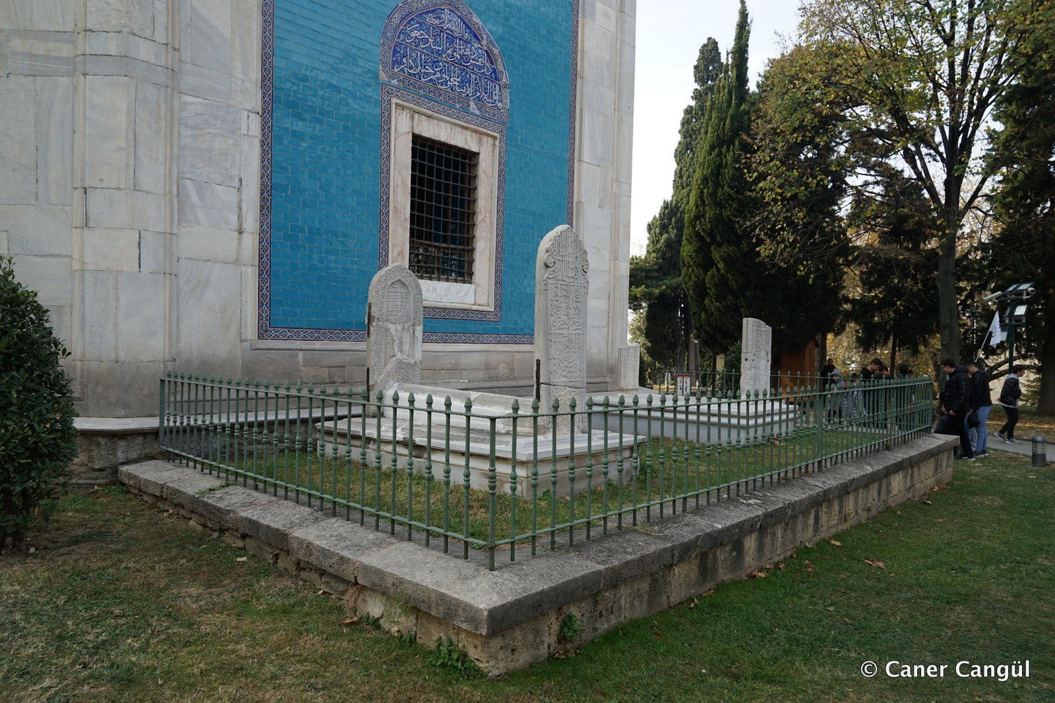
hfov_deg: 73.7
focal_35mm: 24
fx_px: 703
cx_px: 528
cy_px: 352
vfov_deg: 53.1
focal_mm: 24
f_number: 8
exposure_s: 1/60
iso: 125
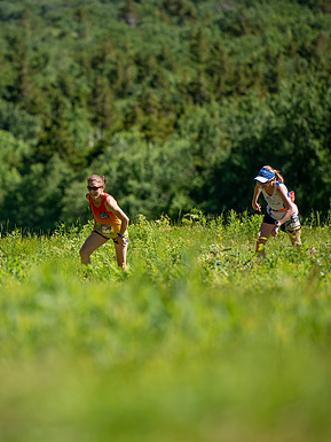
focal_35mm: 290
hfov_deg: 5.1
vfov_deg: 6.8
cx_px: 63
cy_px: 221
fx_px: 3695
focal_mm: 200
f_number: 3.5
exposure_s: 1/800
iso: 100
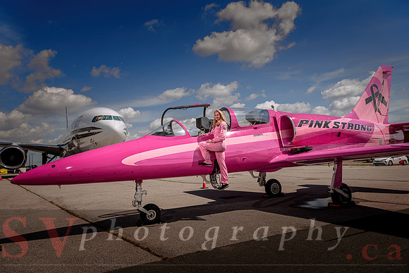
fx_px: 273
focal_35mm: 24
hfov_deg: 73.7
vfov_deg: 53.2
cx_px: 204
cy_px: 136
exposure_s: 1/250
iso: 64
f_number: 8
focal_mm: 24
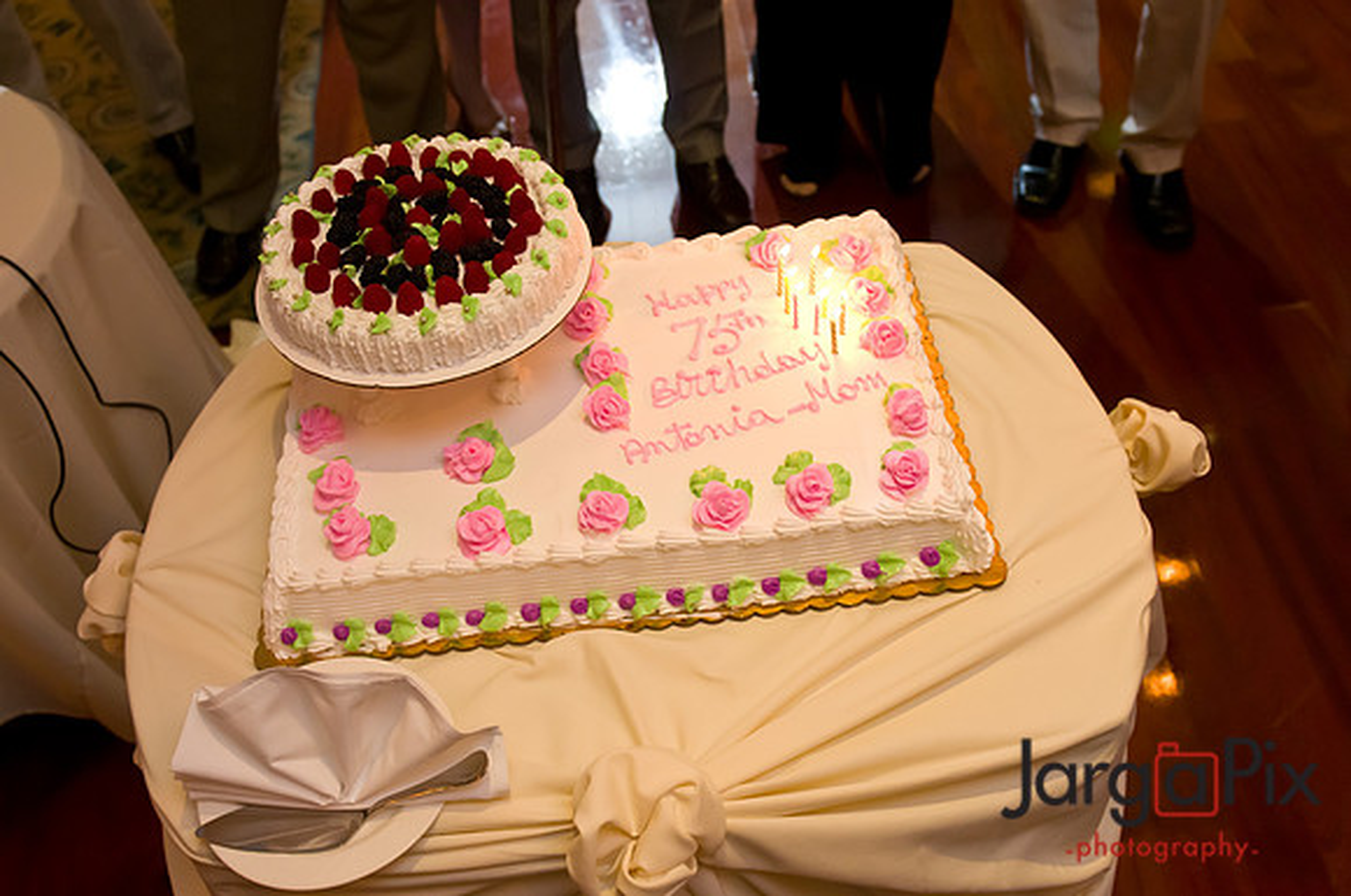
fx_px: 1349
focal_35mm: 36
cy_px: 448
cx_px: 676
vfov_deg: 36.8
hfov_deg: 53.2
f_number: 3.2
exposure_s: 1/160
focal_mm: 24
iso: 1250
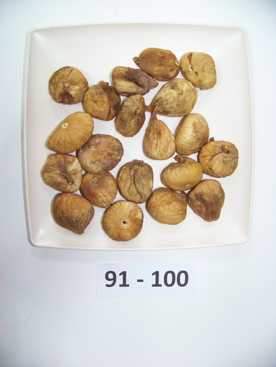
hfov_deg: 39.7
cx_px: 138
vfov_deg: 51.4
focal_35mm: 36
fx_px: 383
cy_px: 184
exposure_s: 1/30
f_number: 2.8
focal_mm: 5.85
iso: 200
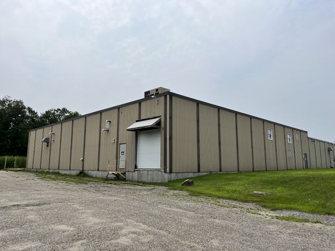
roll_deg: +0.0
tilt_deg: +9.3
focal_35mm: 26
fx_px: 252
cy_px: 126
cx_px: 168
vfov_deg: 53.1
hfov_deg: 67.3
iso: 50
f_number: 1.6
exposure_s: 1/6897
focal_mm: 5.1
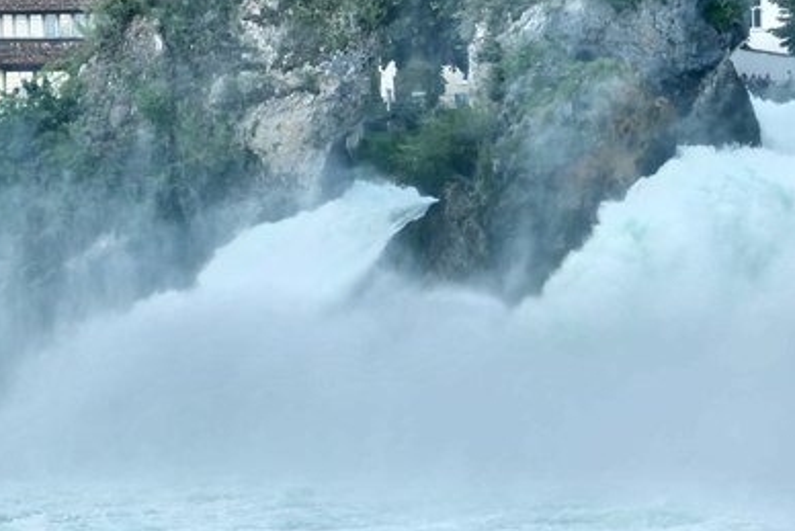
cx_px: 535
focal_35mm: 198
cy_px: 218
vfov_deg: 6.9
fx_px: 4374
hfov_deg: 10.4
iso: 200
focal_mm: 50
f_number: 5.6
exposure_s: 1/105
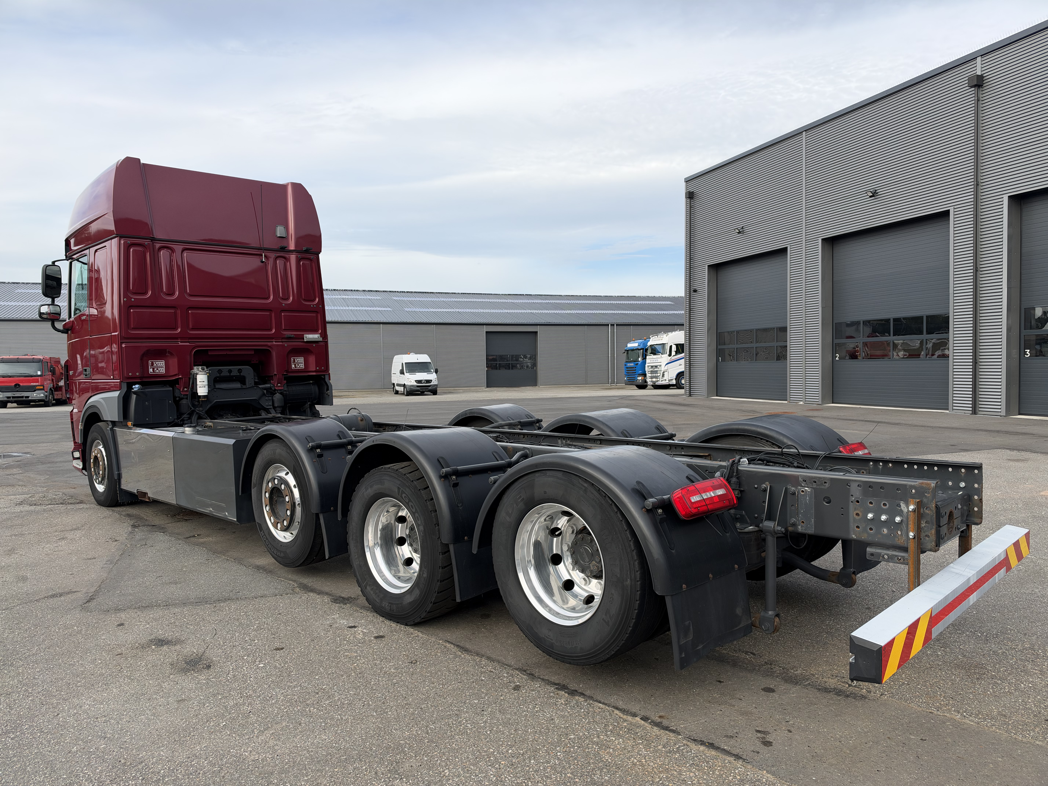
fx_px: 727
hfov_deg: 71.6
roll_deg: +0.6
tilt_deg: -2.6
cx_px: 524
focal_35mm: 24
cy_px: 393
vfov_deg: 56.8
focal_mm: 6.93
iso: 64
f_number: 1.8
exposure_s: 1/2088
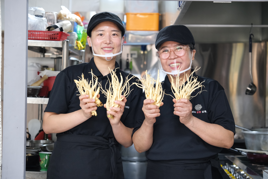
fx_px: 618
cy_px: 90
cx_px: 134
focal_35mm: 83
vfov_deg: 16.5
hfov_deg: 24.5
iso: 1600
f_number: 2.8
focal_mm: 55
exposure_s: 1/160
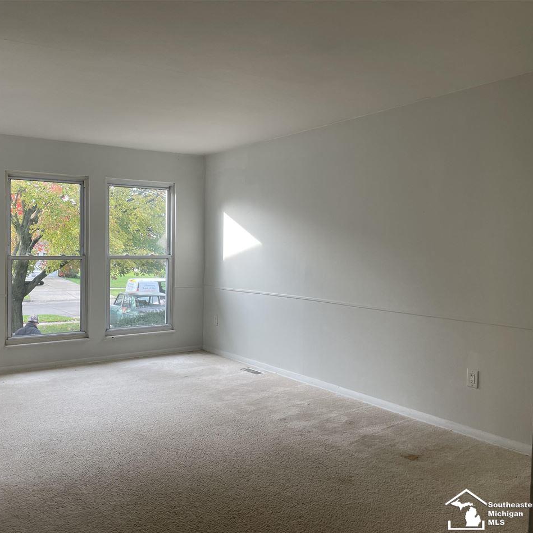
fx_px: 540
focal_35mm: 31
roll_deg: -0.3
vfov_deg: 52.5
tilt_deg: -1.8
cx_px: 193
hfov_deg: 51.9
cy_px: 269
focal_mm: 4.2
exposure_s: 1/121
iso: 50
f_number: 1.6
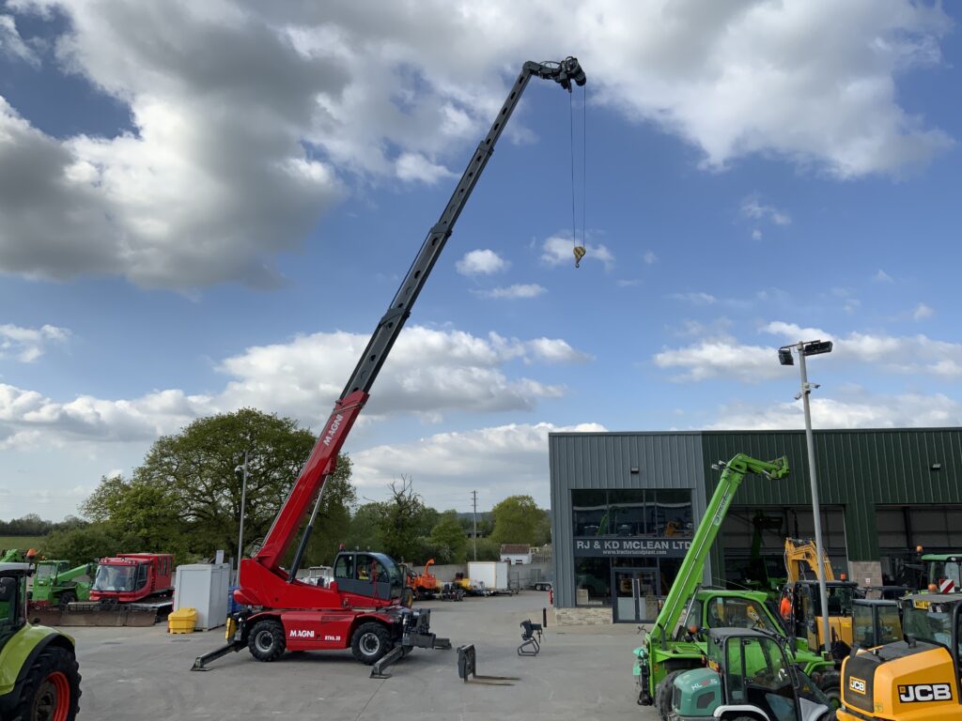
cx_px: 481
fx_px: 806
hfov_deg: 61.7
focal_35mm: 29
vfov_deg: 48.2
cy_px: 360
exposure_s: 1/1144
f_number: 1.8
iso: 16
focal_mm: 3
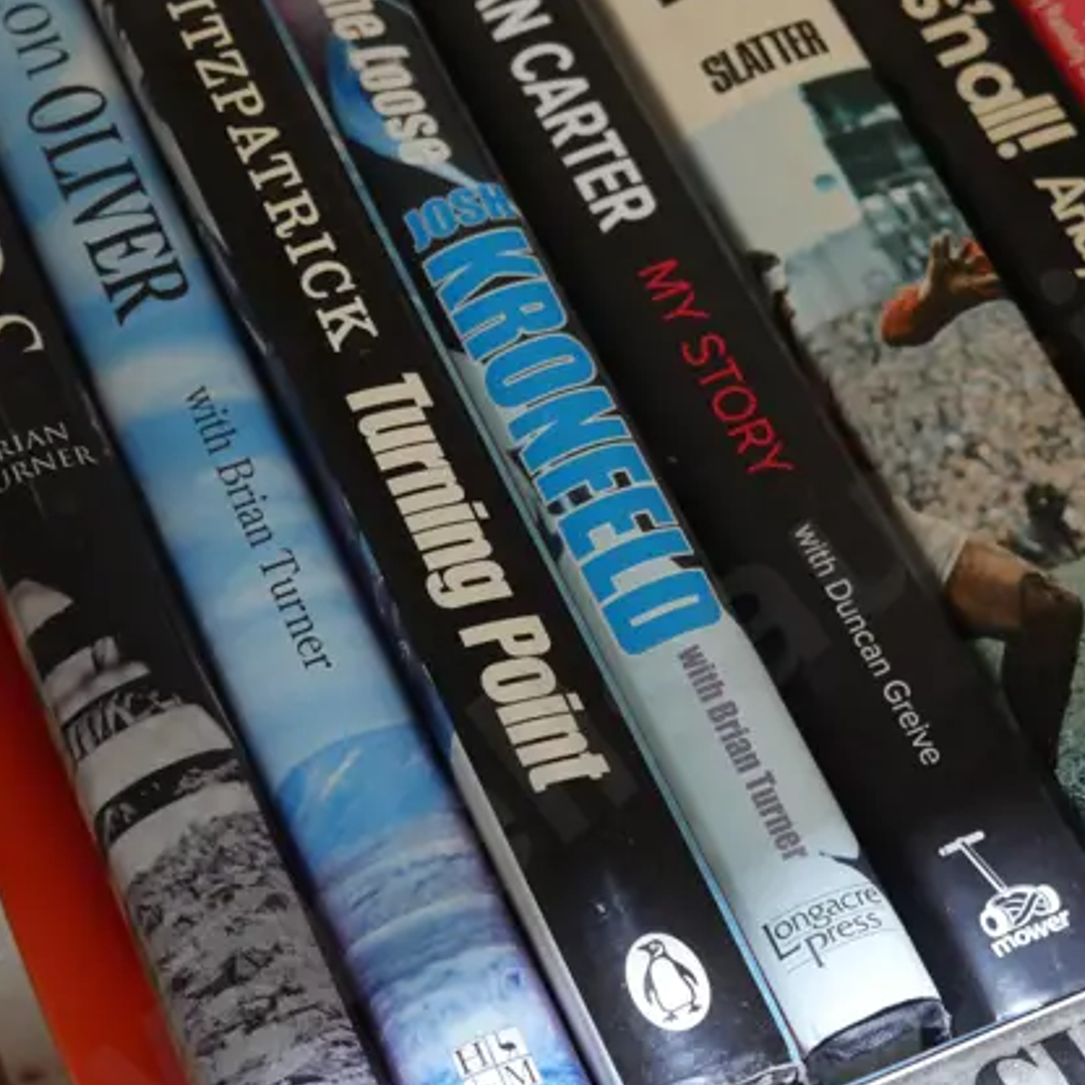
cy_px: 531
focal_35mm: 87
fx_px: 3085
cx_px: 882
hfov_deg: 19.7
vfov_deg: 19.9
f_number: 4.5
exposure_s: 1/60
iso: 800
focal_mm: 20
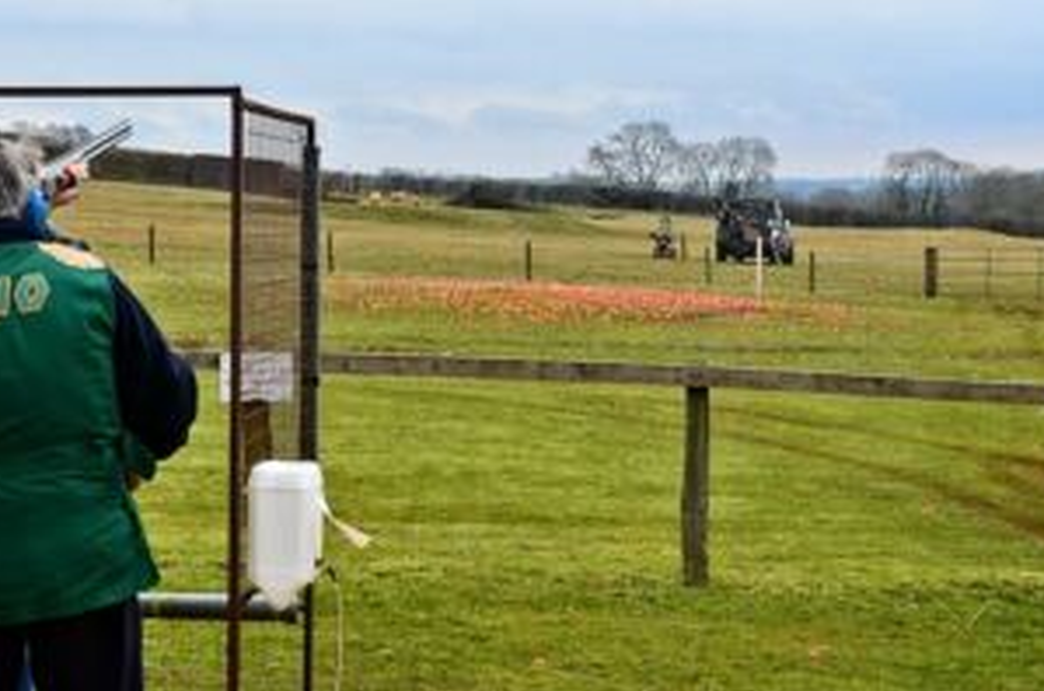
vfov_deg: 17.6
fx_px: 2228
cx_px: 419
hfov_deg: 26.3
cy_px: 232
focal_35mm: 77
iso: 200
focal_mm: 24
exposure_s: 1/80
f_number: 16
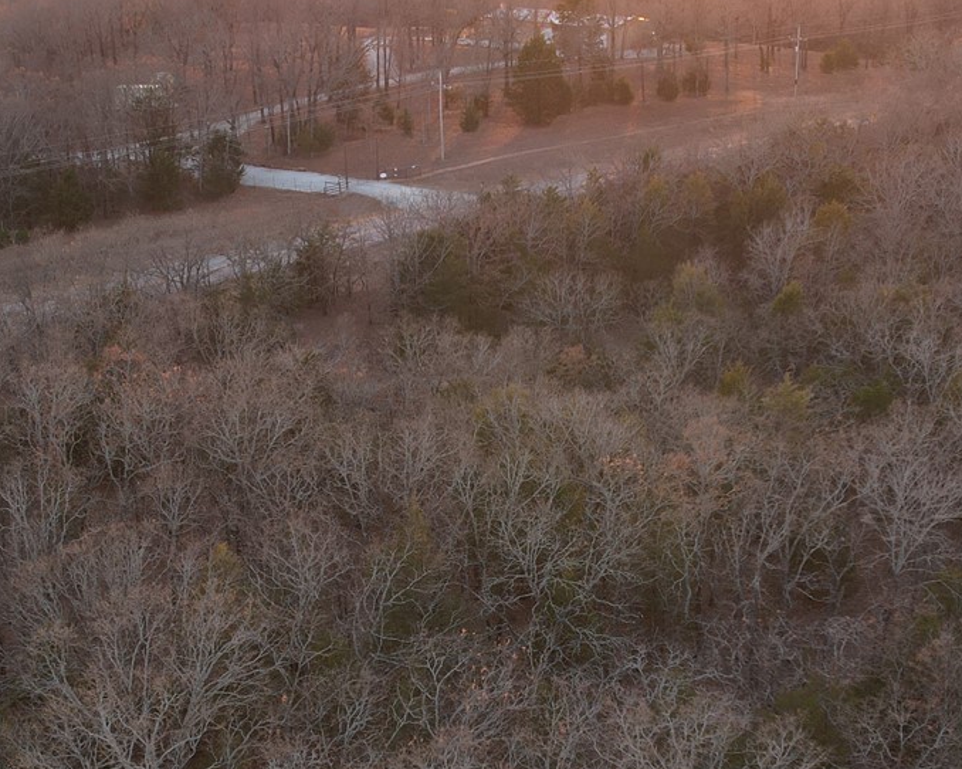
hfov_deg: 30.5
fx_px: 1765
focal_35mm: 62
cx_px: 551
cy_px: 541
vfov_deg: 24.4
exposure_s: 1/30
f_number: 2.8
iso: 100
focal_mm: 8.38
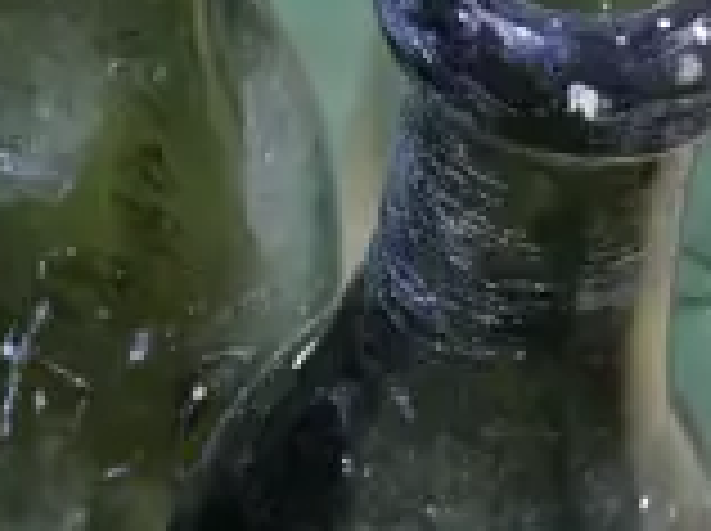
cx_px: -320
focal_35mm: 247
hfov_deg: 7.9
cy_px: 65
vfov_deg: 6.0
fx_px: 5066
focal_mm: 19
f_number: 5
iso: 1600
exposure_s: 1/60
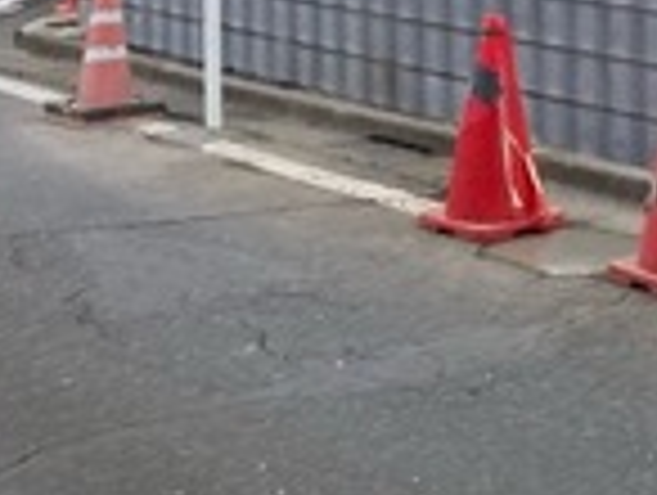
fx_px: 1749
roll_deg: -1.3
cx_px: 878
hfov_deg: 19.5
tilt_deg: -1.0
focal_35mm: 92
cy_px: -198
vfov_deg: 15.2
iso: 20
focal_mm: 3.99
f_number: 1.8
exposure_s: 1/1799
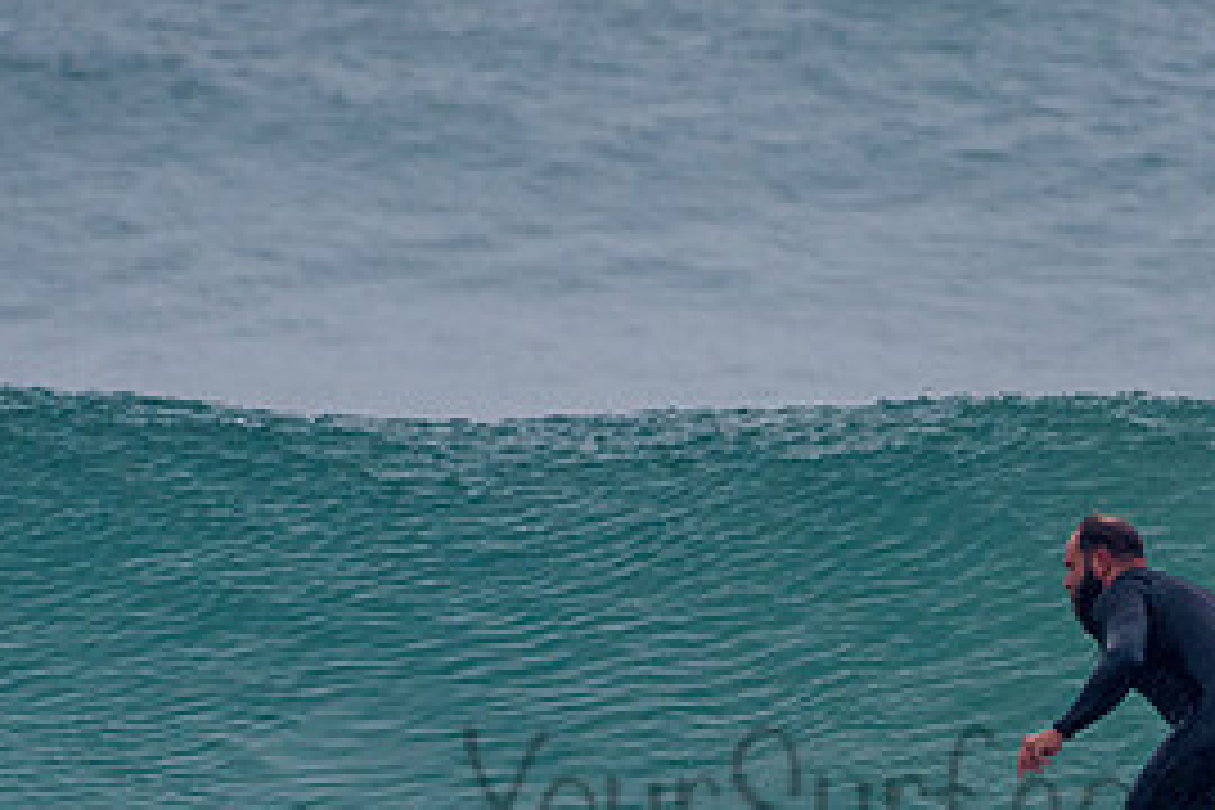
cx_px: 927
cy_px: 758
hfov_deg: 1.6
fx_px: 44445
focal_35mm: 1317
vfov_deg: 1.0
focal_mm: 500
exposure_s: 1/2000
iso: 900
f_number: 5.6
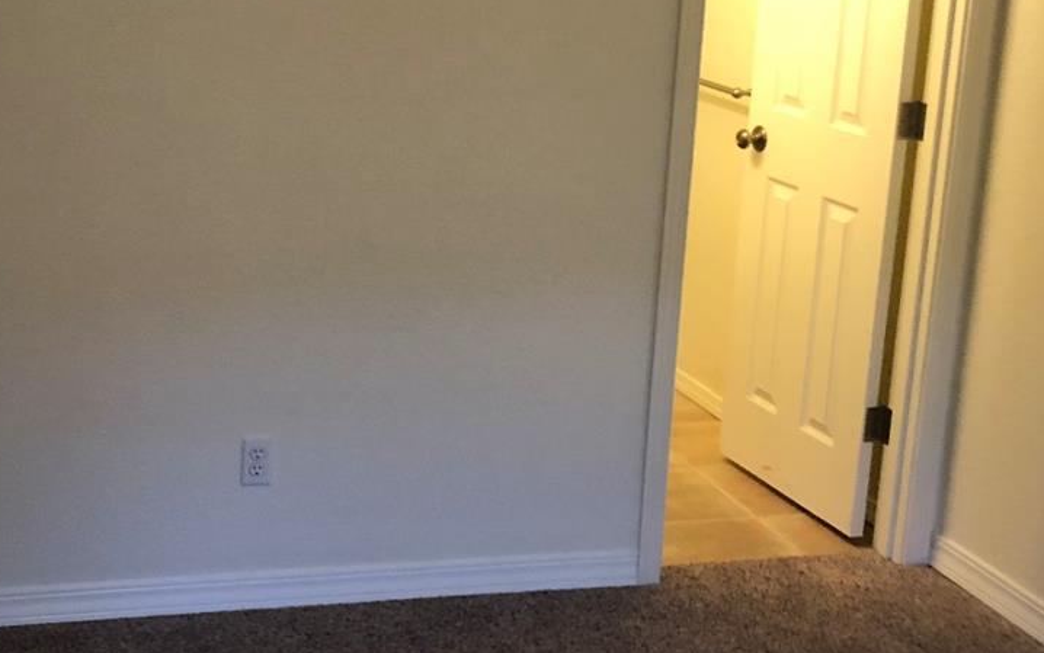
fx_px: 1764
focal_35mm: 62
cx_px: 115
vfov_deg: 20.9
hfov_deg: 31.5
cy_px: 243
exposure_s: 1/15
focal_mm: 4
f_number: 1.8
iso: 50
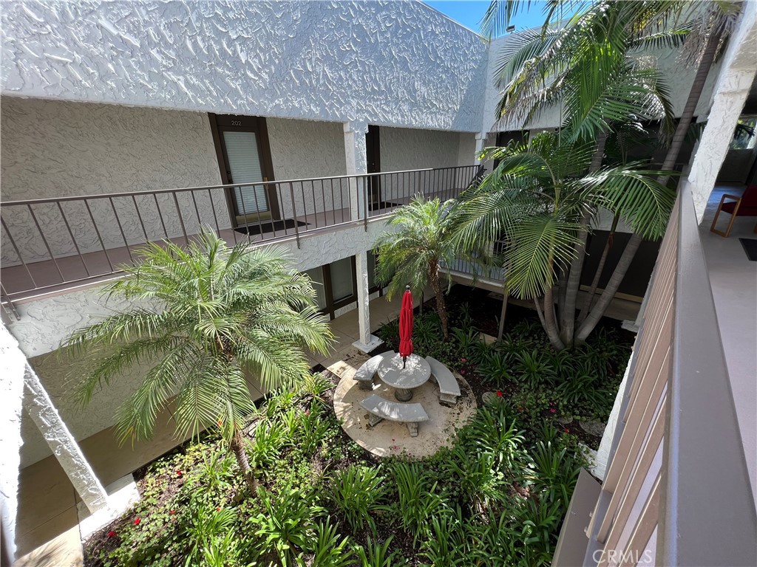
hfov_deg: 106.2
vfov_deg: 89.9
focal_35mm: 13
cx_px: 378
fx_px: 284
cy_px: 284
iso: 32
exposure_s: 1/323
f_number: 1.8
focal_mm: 1.57
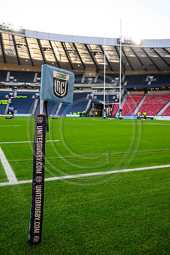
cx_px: 85
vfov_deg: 57.2
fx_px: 234
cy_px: 128
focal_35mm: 33
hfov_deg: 40.0
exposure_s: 1/500
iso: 500
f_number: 4.5
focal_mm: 33
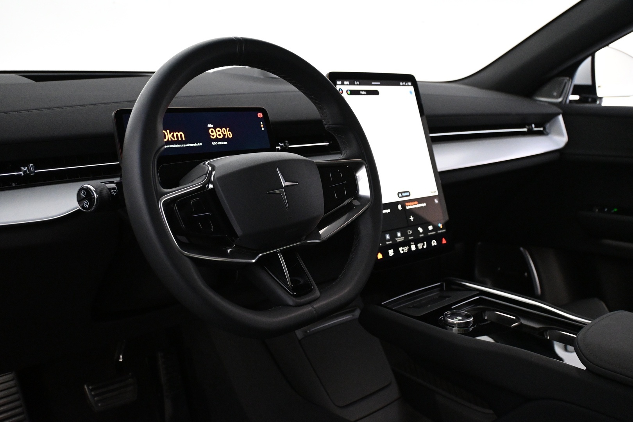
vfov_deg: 38.4
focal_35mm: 34
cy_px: 211
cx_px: 316
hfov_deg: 55.1
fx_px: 607
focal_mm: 23
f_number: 4.2
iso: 4000
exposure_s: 1/60
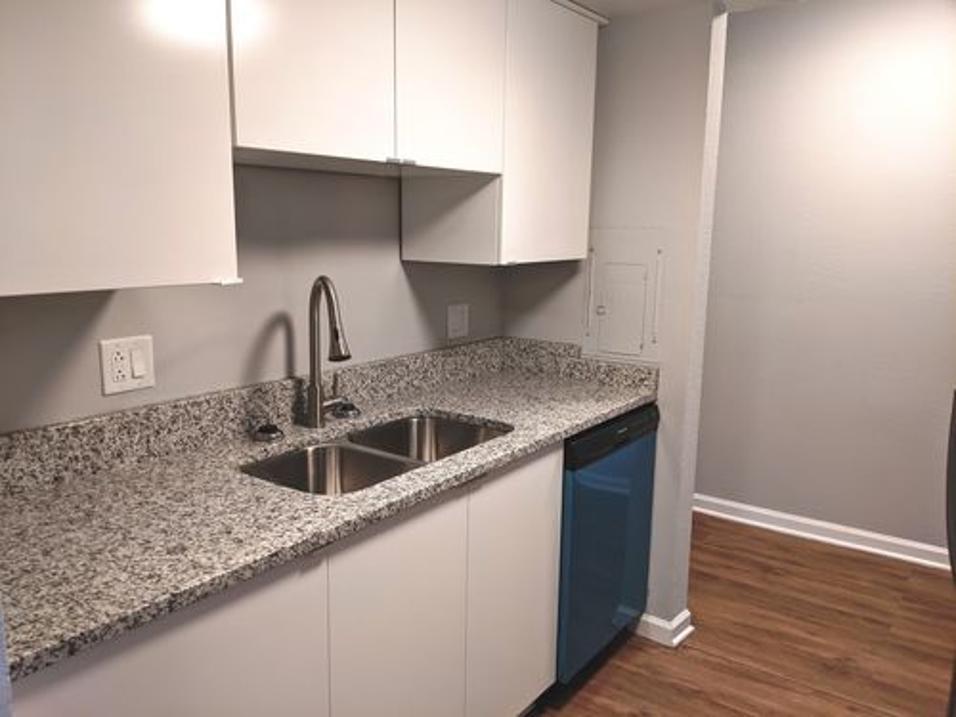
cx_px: 478
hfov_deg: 65.3
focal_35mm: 27
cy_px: 358
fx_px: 746
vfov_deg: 51.4
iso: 67
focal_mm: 4.44
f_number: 1.8
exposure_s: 1/24
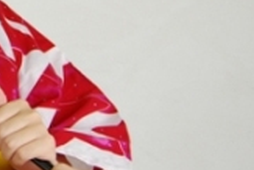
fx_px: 860
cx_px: -161
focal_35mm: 122
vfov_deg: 10.9
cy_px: -71
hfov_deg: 15.2
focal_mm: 23
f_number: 4.5
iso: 400
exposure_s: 1/80
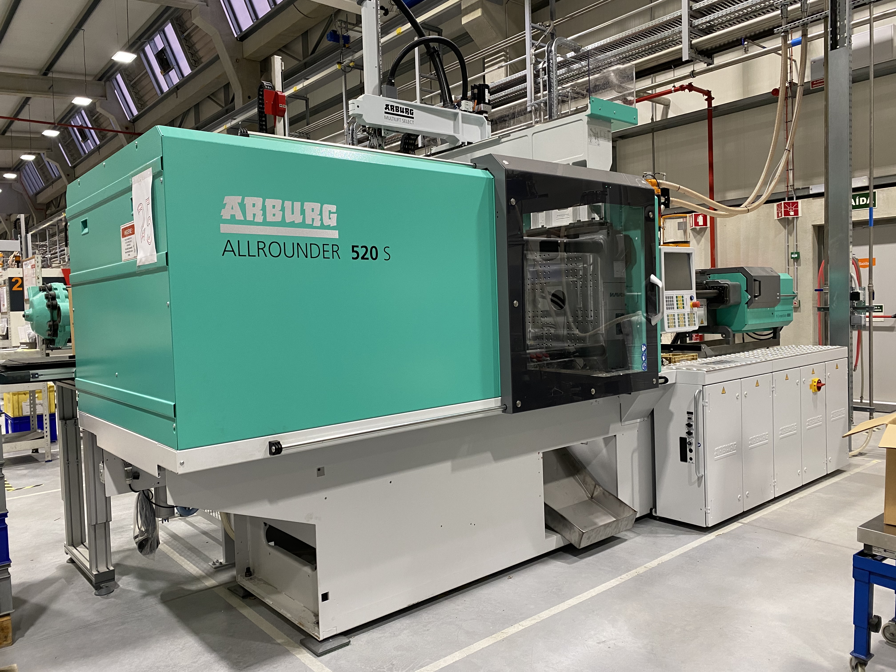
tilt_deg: -3.0
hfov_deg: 67.3
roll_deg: +1.8
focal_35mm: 26
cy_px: 336
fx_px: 673
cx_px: 448
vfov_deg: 53.1
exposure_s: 1/60
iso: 125
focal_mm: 4.25
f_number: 1.8
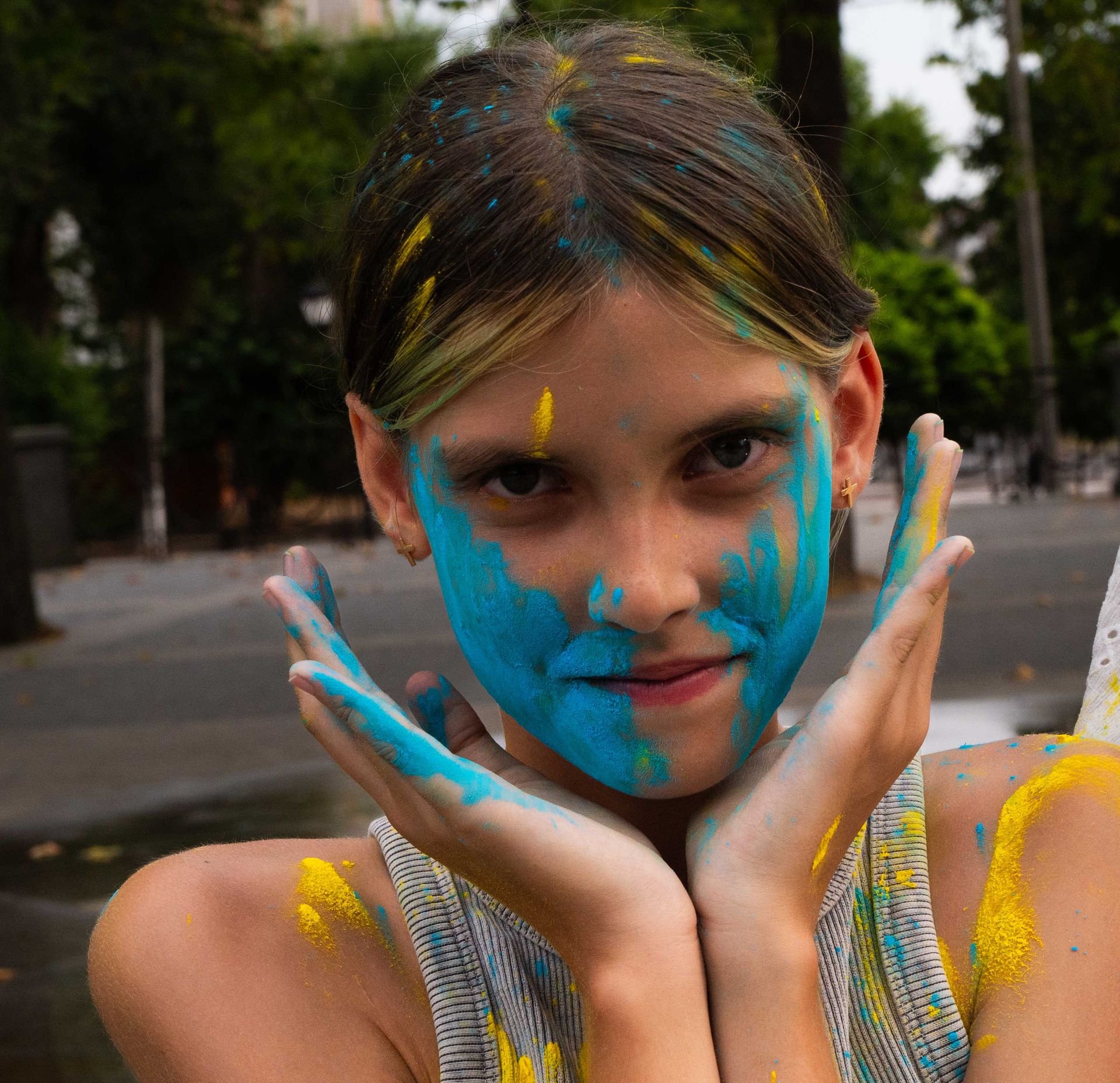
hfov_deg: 20.1
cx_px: 610
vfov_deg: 19.4
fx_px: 3162
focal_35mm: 88
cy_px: 638
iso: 1600
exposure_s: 1/800
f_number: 13
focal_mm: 57
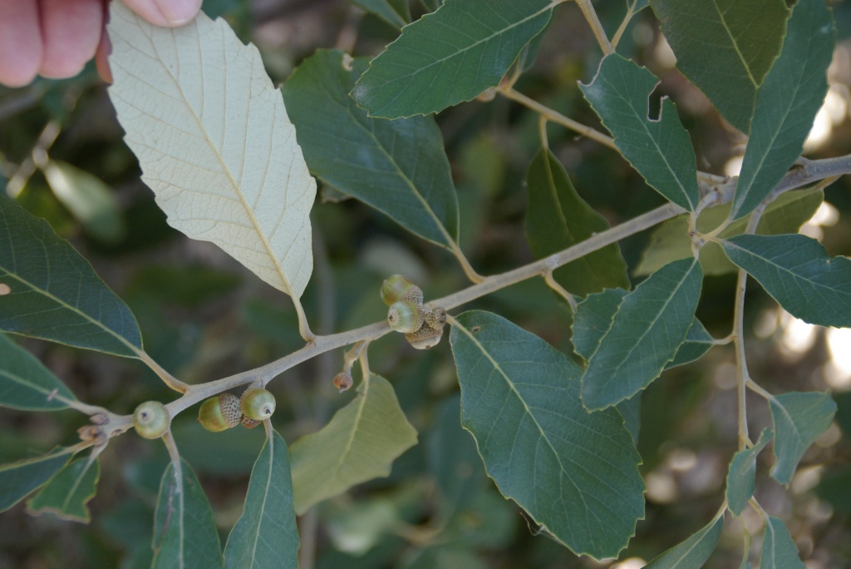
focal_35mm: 82
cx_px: 426
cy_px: 284
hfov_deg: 24.6
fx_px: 1951
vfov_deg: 16.6
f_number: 5.6
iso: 400
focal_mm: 55
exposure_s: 1/125
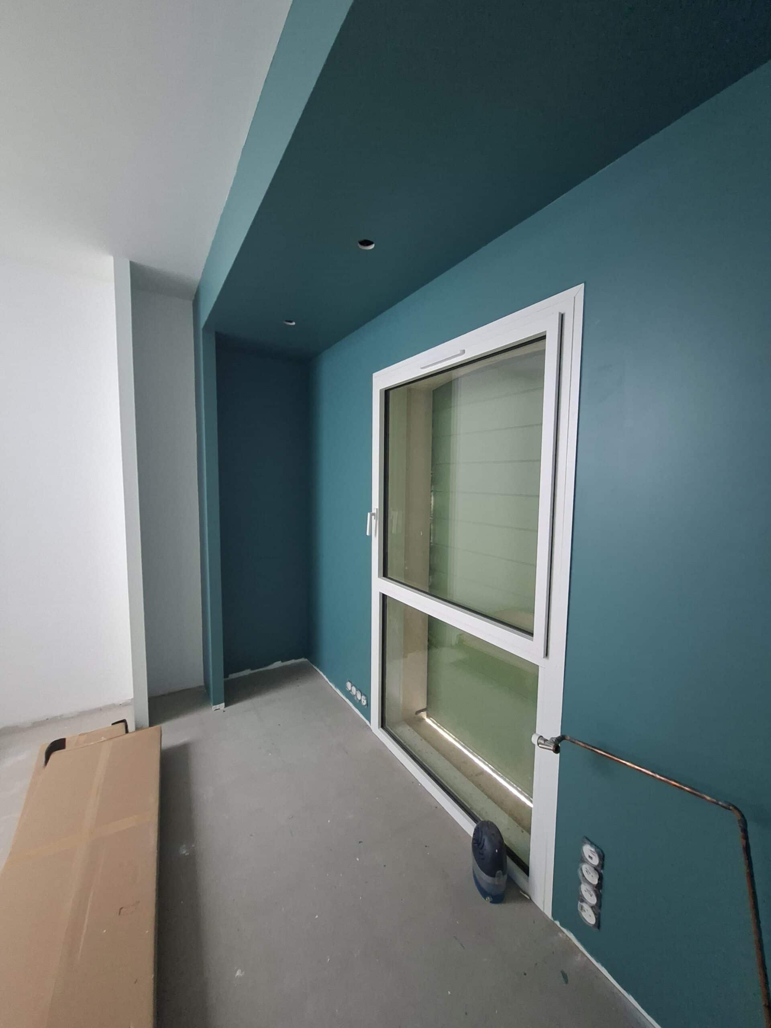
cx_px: 386
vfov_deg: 106.2
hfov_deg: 89.9
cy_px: 514
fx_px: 386
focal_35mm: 13
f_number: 2.2
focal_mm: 1.74
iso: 320
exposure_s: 1/25
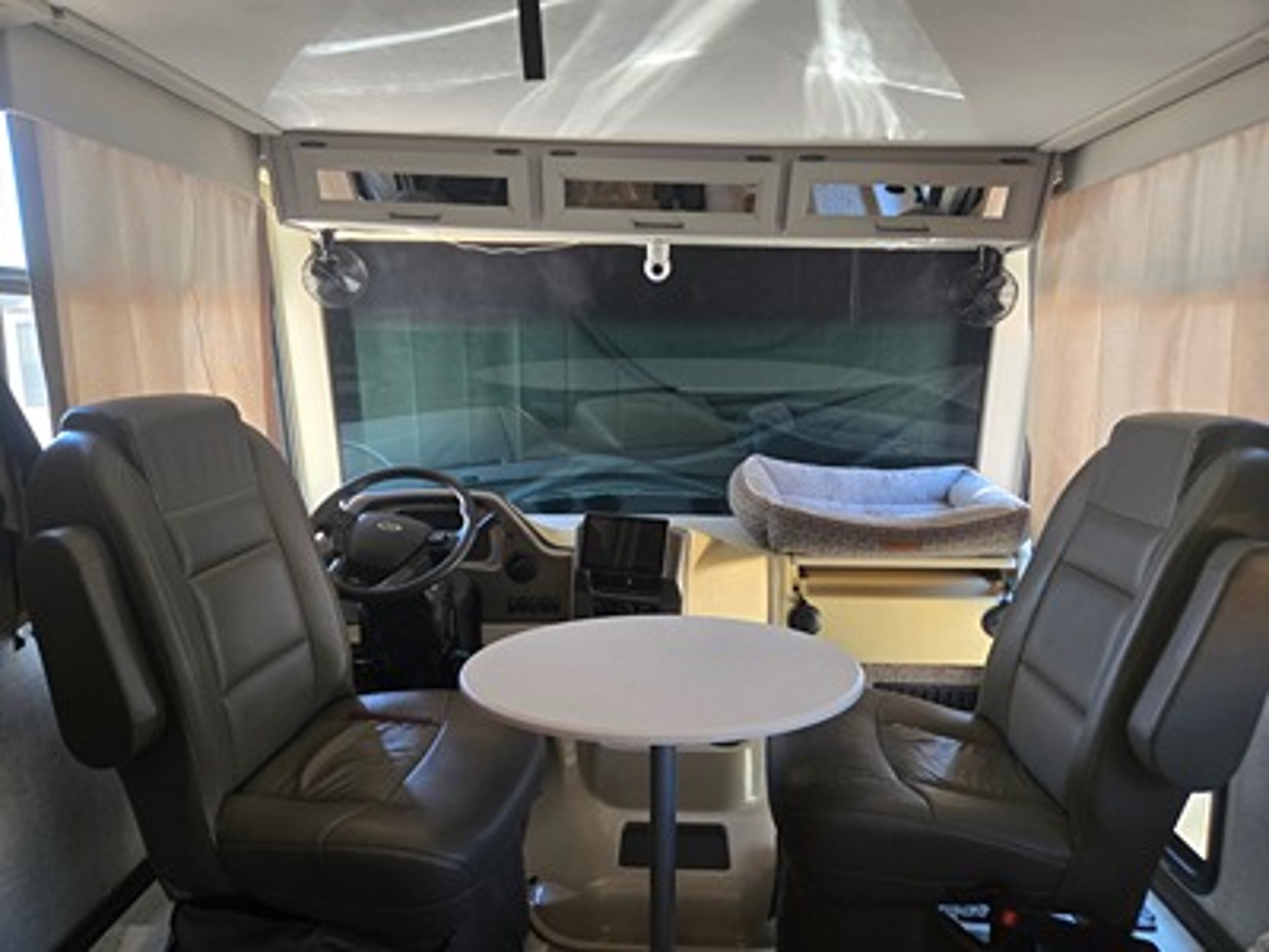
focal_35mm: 23
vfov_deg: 58.9
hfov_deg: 73.9
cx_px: 634
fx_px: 843
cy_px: 476
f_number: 1.8
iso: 250
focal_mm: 5.4
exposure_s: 1/60
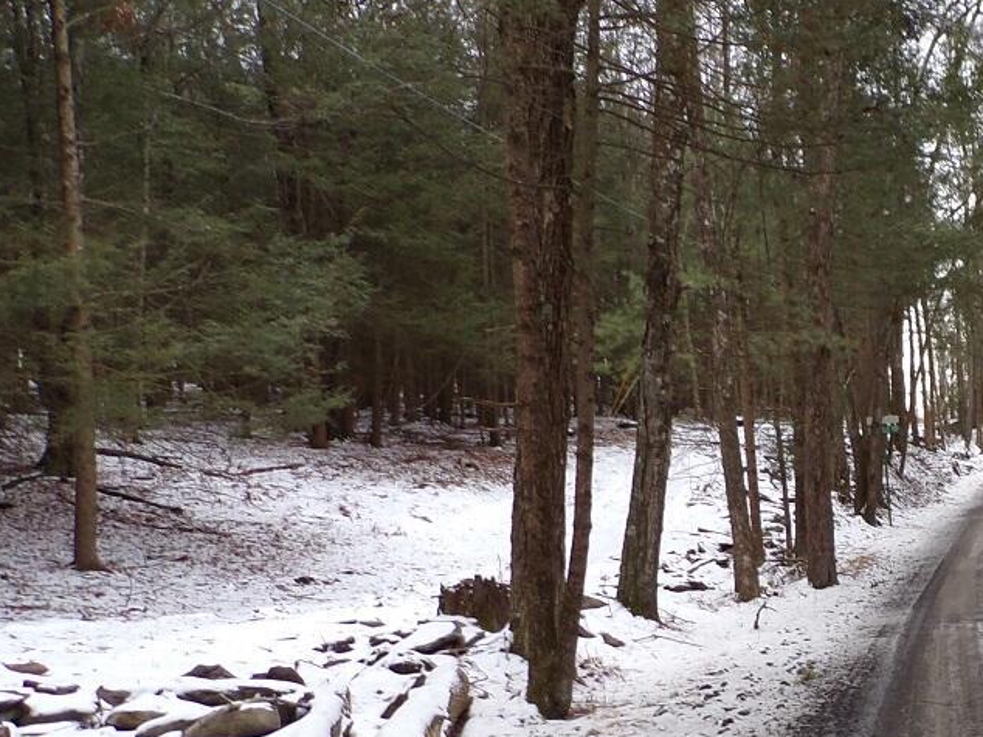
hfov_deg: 33.2
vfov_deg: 26.7
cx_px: 978
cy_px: 650
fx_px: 1504
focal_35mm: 53
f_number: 3
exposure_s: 1/58
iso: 100
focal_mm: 4.3
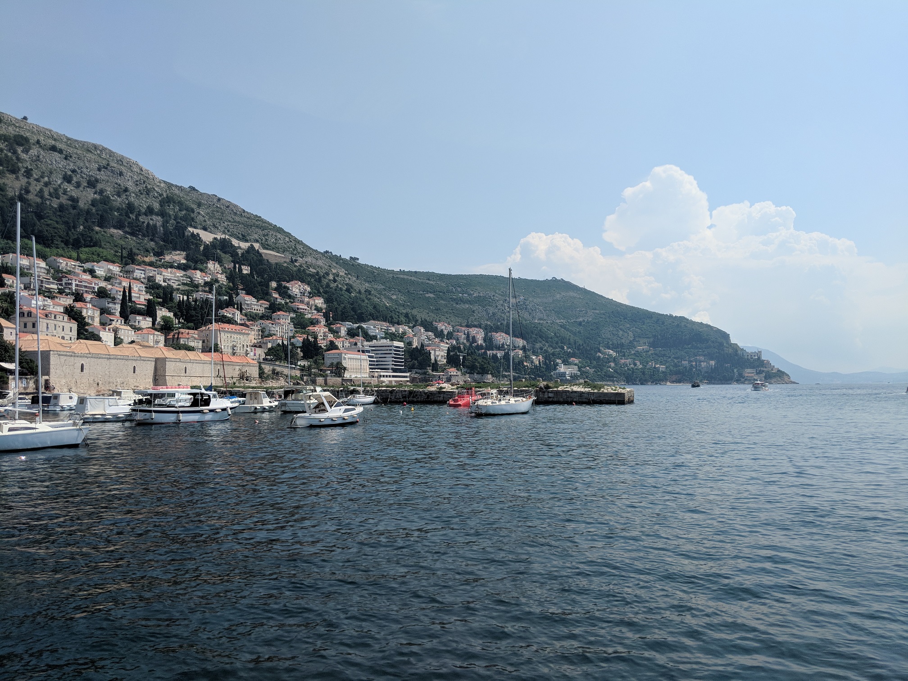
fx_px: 708
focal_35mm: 27
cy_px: 340
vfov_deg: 51.4
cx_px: 454
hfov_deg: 65.3
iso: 64
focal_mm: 4.44
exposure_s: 1/5848
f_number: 1.8
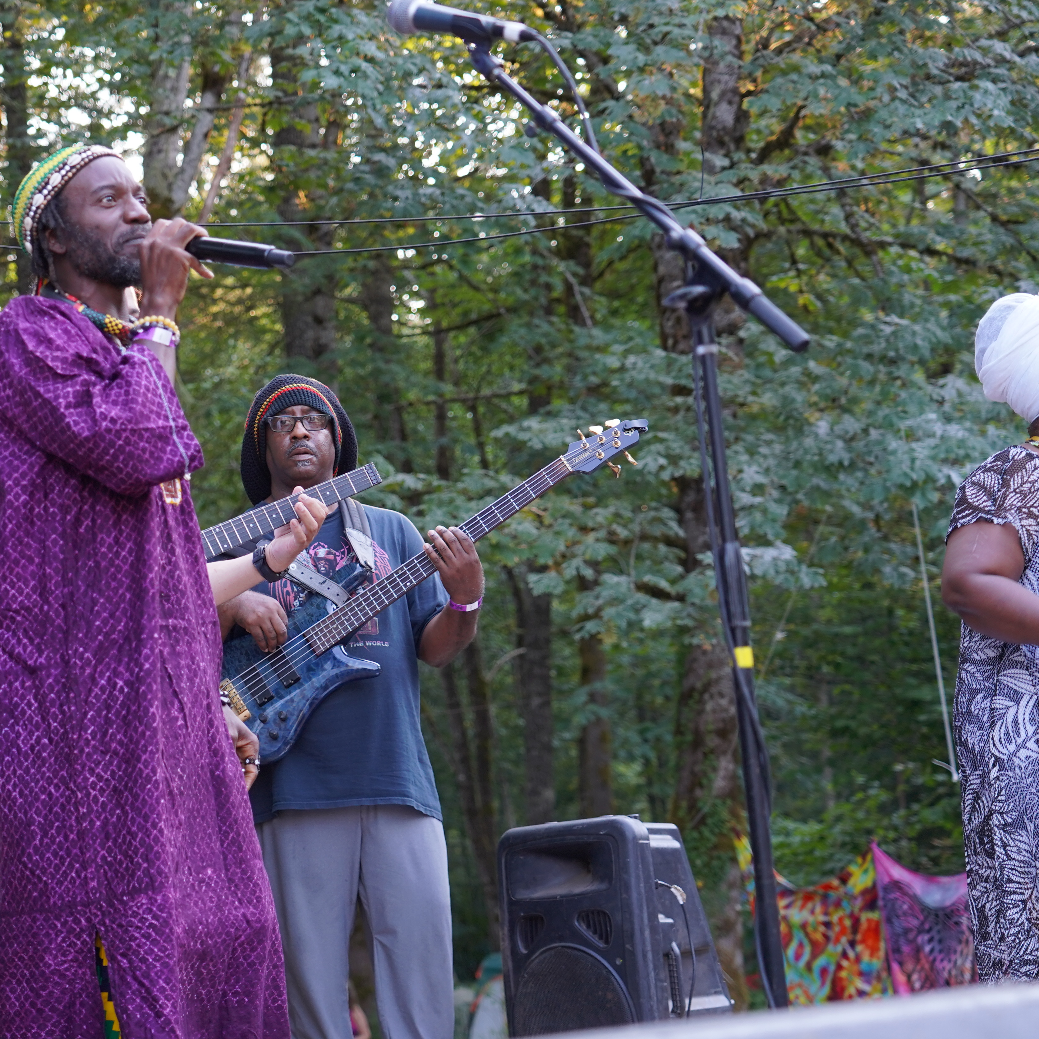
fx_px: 3056
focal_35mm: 90
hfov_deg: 19.1
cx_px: 199
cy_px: 520
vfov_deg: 19.3
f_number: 4
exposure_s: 1/160
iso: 500
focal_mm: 59
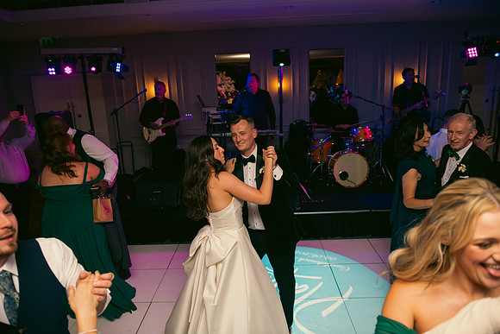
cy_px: 167
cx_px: 250
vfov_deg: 53.2
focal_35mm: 24
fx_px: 333
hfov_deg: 73.7
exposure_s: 1/160
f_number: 3.5
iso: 800
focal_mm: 24
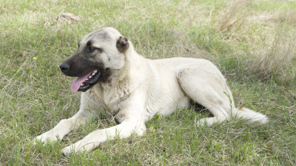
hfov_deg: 29.8
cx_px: 150
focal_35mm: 71
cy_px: 82
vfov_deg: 17.0
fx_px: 557
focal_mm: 45
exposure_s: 1/200
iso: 200
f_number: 6.3
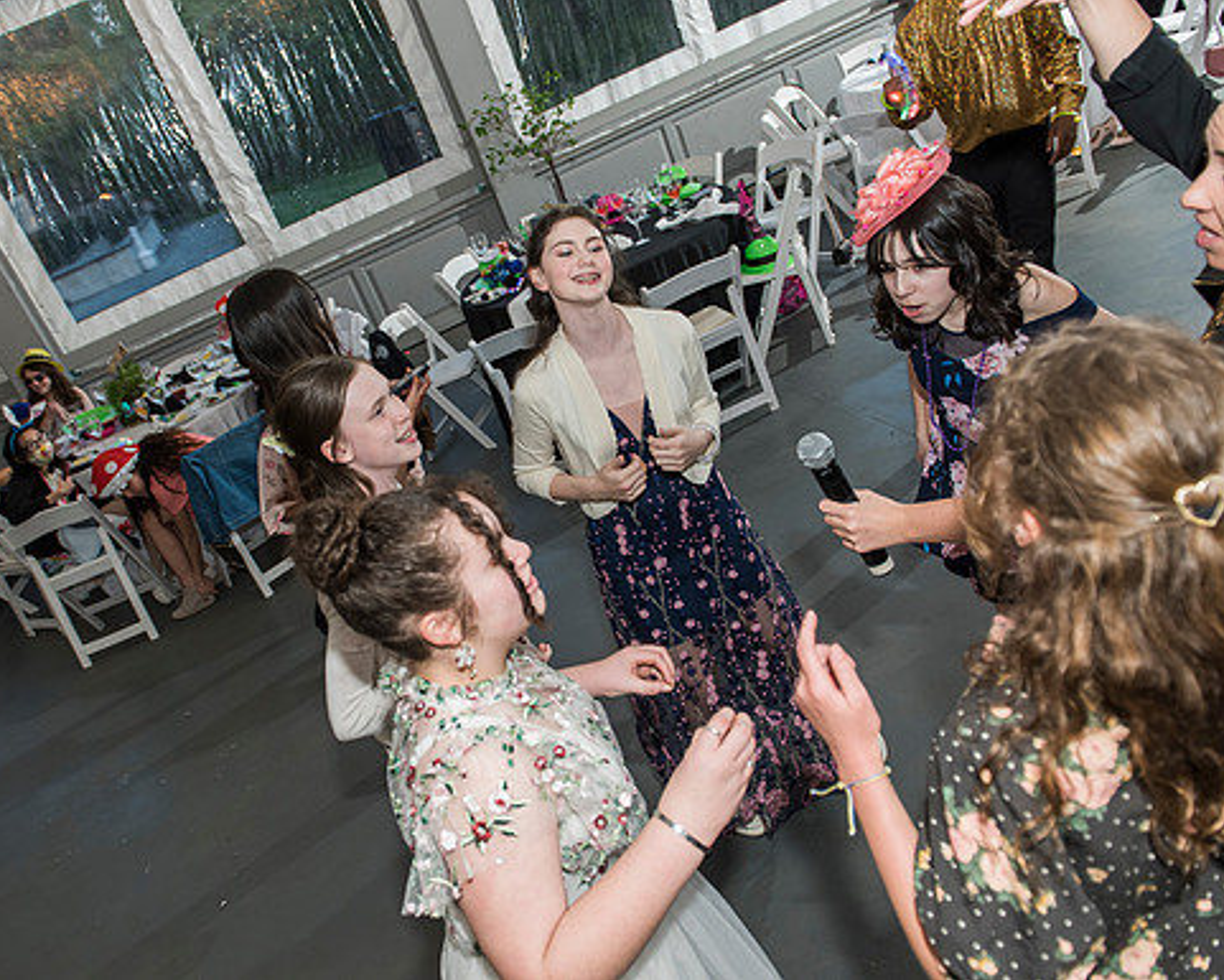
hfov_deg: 60.1
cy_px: 457
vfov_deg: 50.0
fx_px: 1051
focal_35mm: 29
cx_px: 515
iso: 800
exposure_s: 1/100
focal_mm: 24
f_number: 4
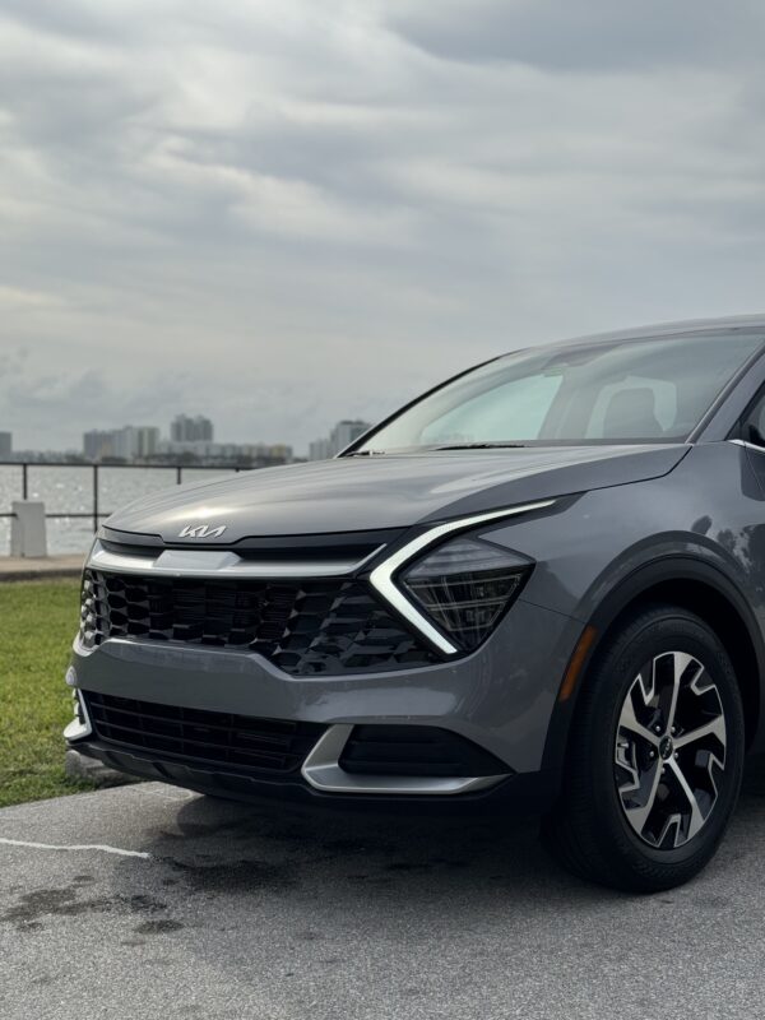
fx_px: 1414
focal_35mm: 48
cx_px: 382
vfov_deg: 39.7
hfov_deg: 30.3
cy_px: 510
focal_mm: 6.86
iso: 64
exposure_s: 1/7092
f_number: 1.78
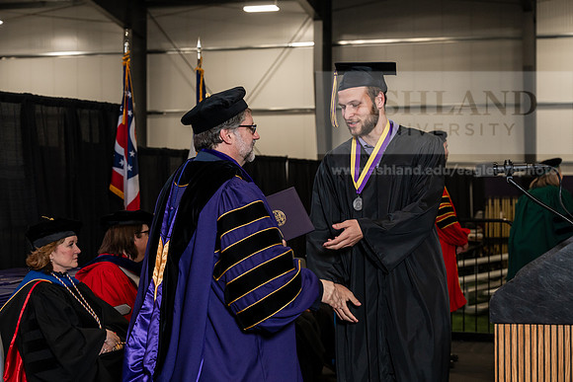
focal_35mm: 70
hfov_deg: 28.8
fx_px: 1114
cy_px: 191
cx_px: 286
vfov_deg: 19.5
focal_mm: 70
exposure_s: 1/200
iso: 1250
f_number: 5
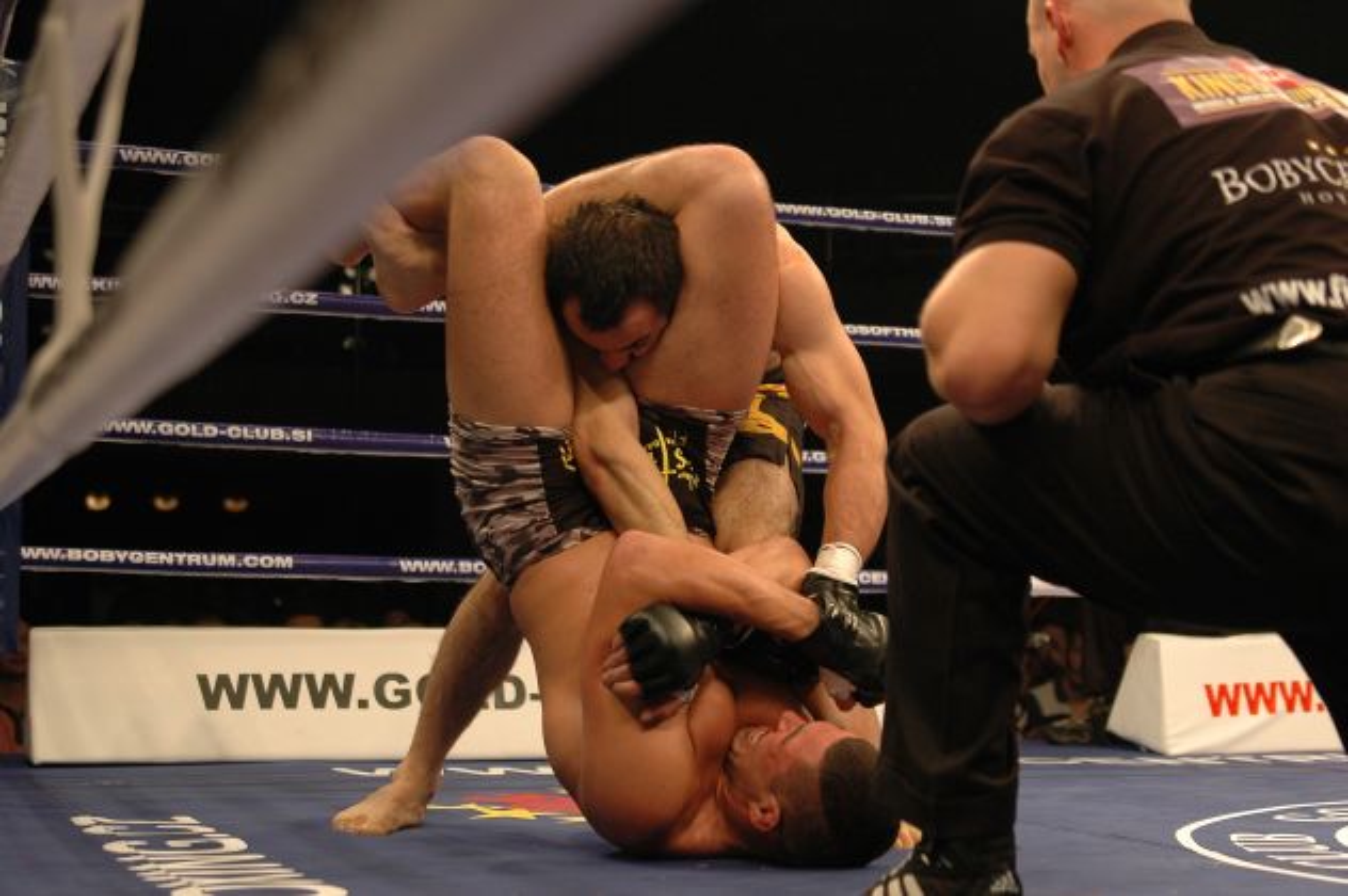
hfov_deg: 33.4
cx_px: 674
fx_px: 2244
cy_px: 448
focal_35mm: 60
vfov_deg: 22.6
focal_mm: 40
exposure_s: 1/400
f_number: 2.8
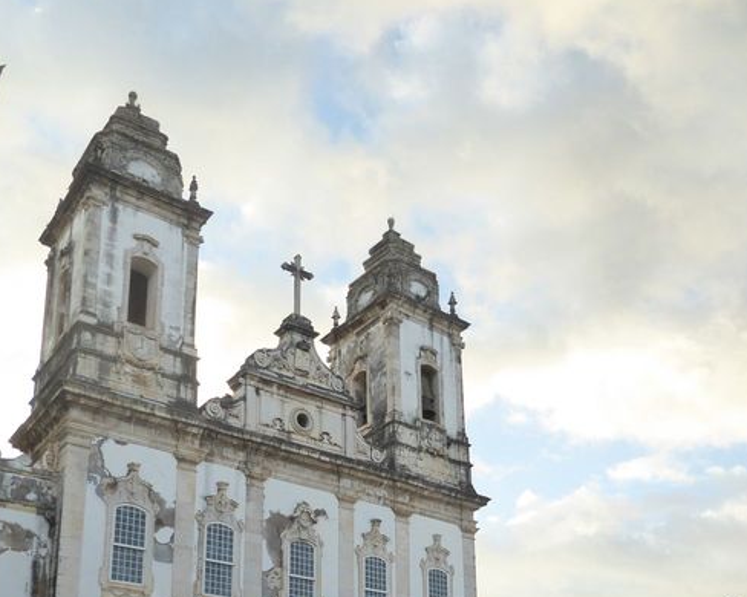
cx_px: 323
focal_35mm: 40
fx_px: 884
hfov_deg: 45.7
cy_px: 594
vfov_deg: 34.1
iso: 160
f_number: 3.3
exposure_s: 1/250
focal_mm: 4.3
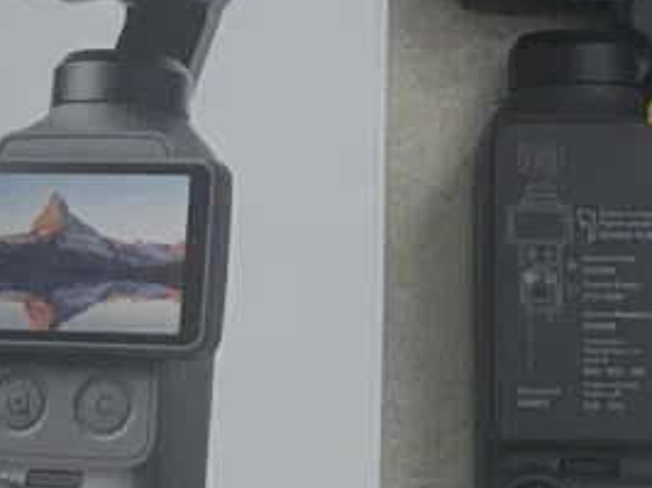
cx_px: 225
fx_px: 2165
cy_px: -49
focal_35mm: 115
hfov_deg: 17.1
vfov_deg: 12.6
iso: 64
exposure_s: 1/50
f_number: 1.78
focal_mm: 6.76
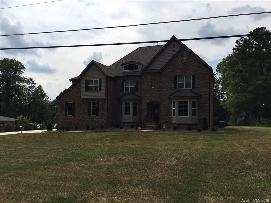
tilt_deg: +3.7
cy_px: 102
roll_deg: -0.6
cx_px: 136
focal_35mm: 29
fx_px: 227
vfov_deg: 48.2
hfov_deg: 61.7
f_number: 2.2
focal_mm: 4.15
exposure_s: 1/2331
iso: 25
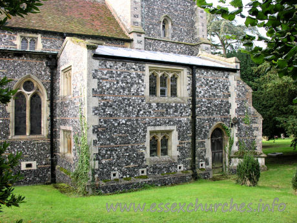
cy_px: 112
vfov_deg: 40.7
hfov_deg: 52.6
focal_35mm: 35
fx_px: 300
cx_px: 148
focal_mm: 8.9
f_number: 4
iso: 50
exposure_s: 1/61.4
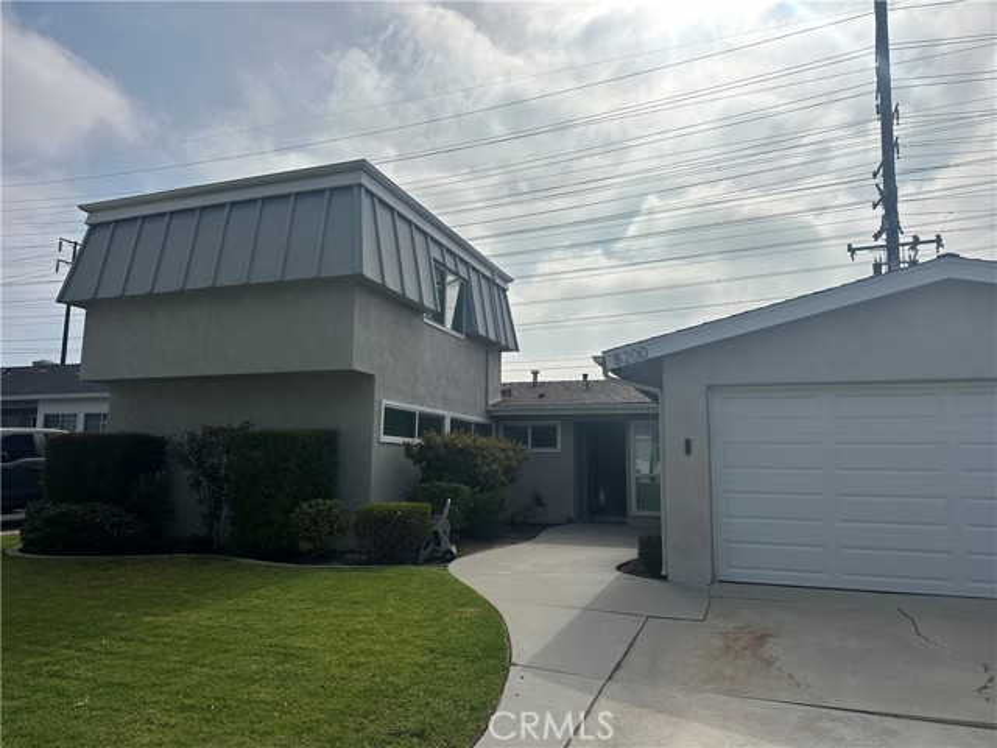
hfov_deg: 71.6
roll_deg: -0.4
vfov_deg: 56.8
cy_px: 374
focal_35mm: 24
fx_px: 691
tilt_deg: +7.6
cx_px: 498
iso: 80
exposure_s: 1/18519
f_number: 1.78
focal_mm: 6.86
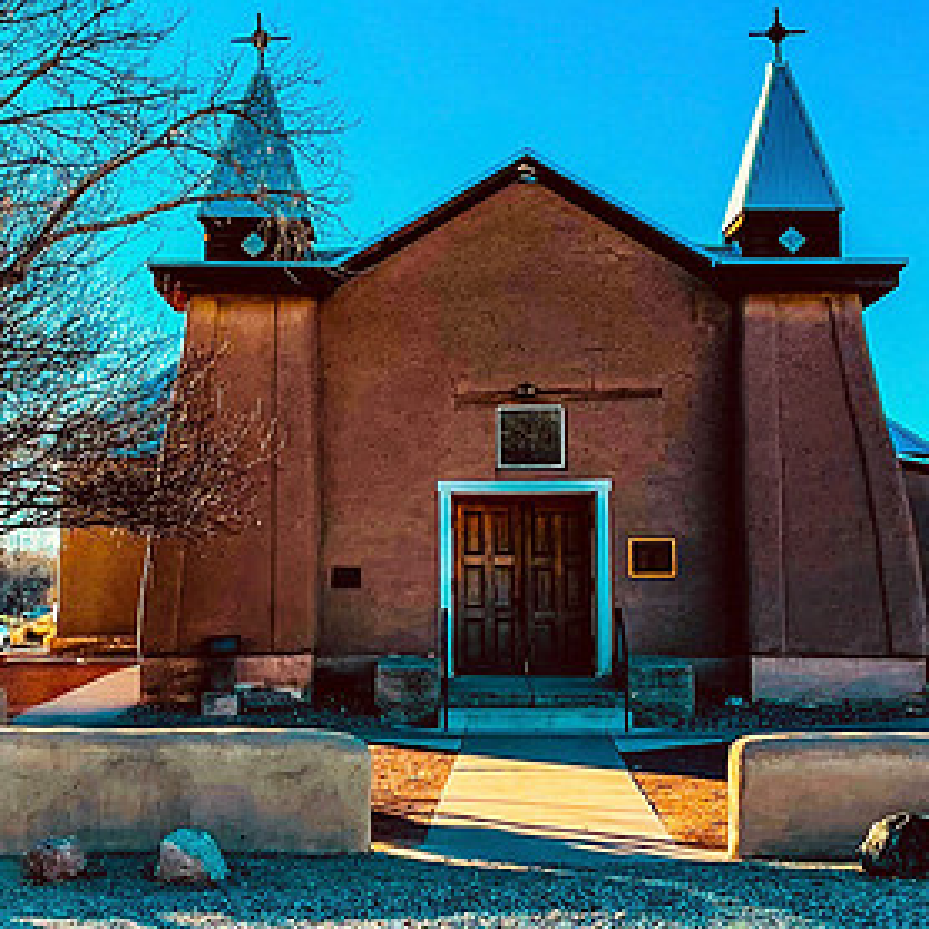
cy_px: 453
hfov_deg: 35.0
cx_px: 301
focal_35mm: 48
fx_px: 1457
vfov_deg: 35.4
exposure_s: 1/1742
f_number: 1.6
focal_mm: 4.2
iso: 32
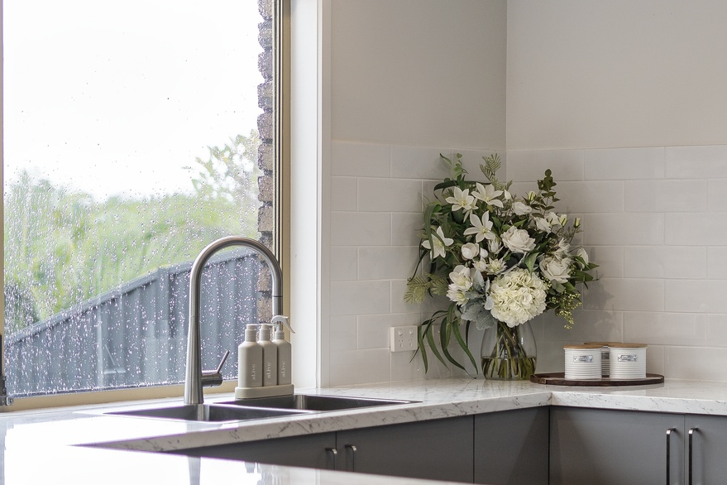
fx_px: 1838
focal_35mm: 91
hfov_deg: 22.3
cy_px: 279
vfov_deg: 15.0
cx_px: 506
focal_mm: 50
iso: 320
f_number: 1.8
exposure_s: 1/500
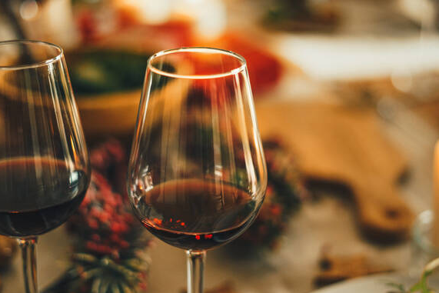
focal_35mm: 70
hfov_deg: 28.8
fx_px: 854
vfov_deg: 19.5
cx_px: 232
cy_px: 125
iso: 1000
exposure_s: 1/400
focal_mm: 50
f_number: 1.8
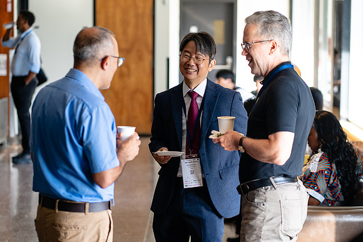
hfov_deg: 21.1
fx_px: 976
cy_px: 104
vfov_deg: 14.1
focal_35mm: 97
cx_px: 190
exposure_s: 1/250
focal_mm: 85
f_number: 2.8
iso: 800
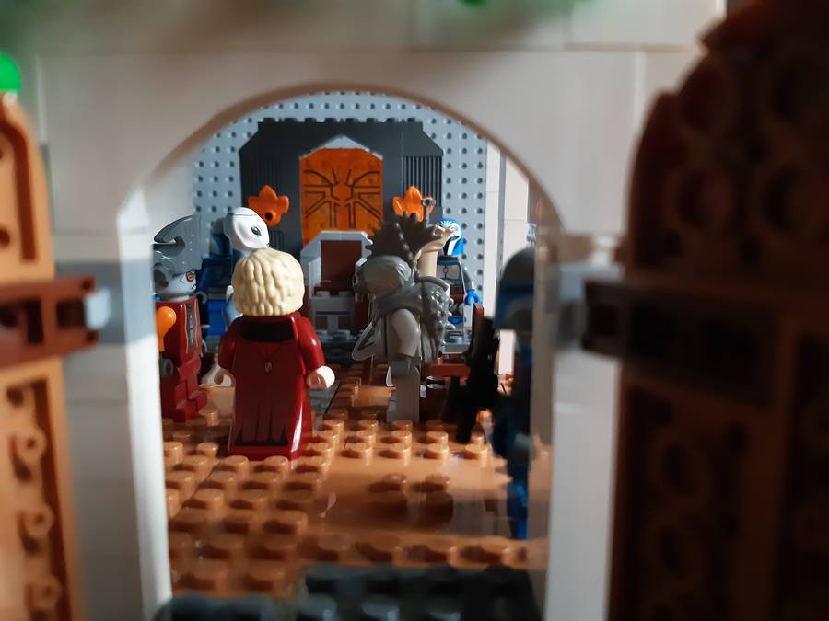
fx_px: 623
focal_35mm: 26
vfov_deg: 53.1
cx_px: 414
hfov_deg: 67.3
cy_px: 310
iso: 640
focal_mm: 3.92
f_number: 1.7
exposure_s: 1/17
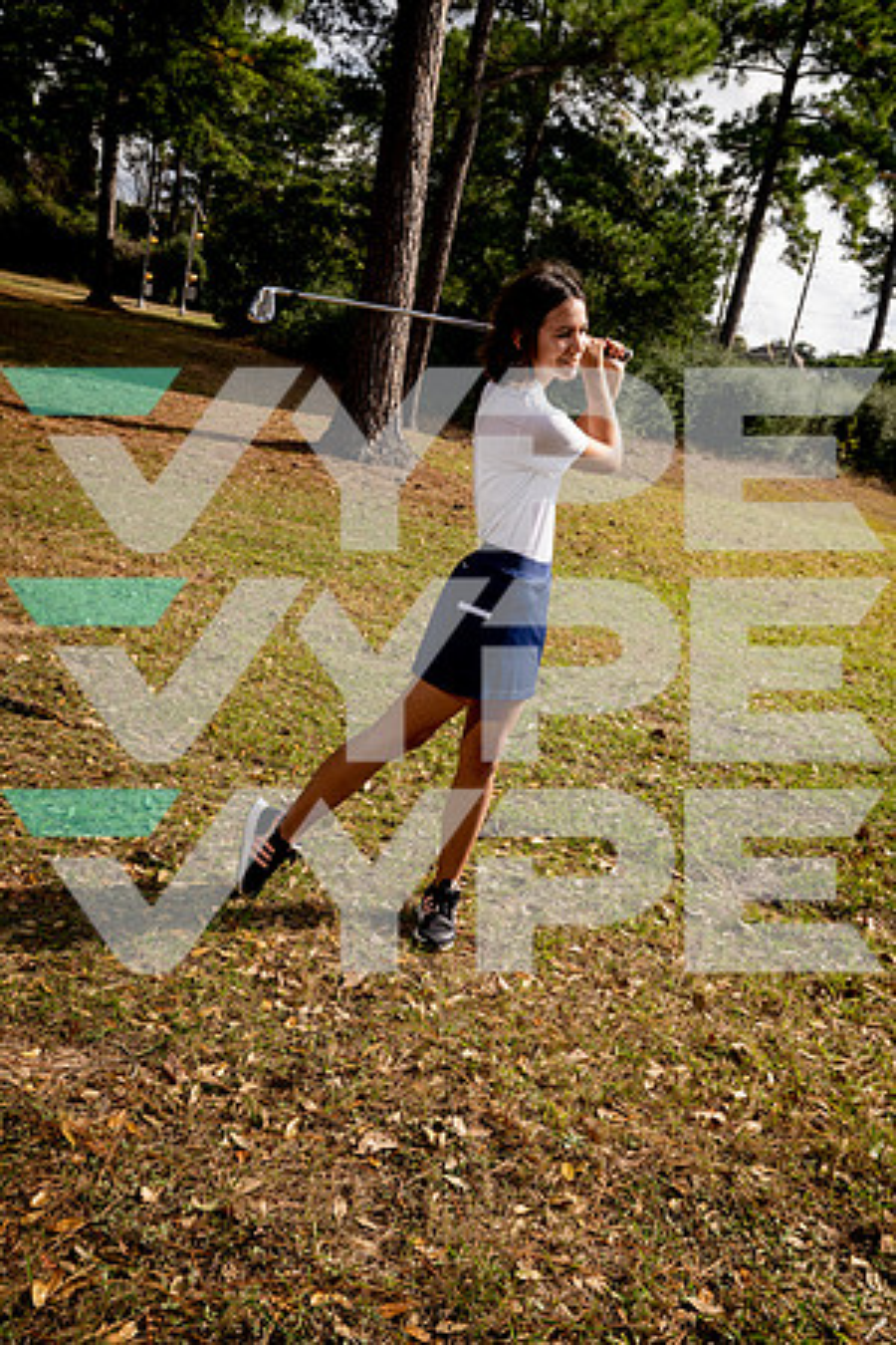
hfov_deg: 38.9
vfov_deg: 55.8
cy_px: 672
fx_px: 1269
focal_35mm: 34
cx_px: 448
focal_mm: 34
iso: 160
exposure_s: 1/250
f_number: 8
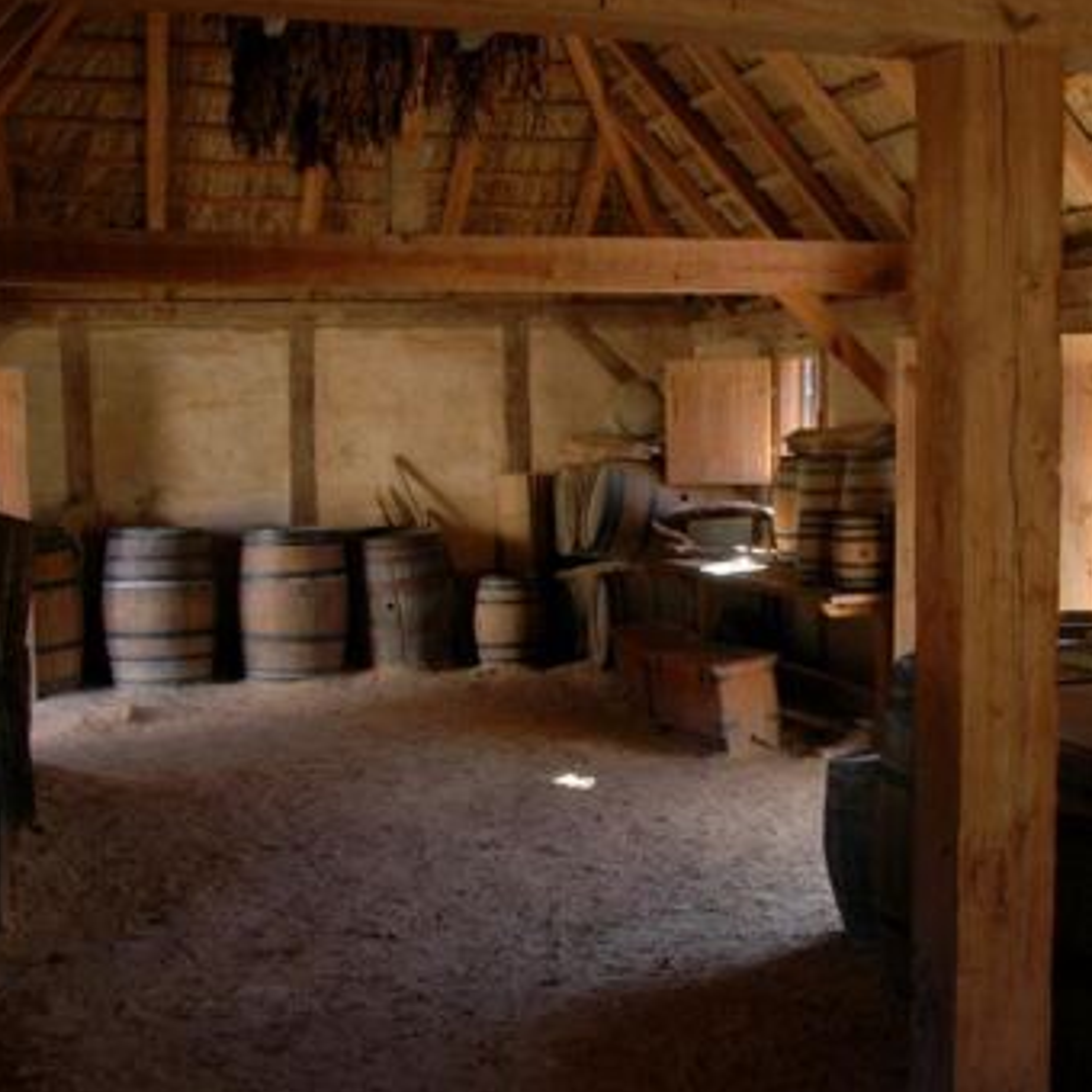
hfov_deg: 34.9
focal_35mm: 48
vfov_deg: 35.3
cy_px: 593
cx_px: 752
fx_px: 1713
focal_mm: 20
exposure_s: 1/30
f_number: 3.8
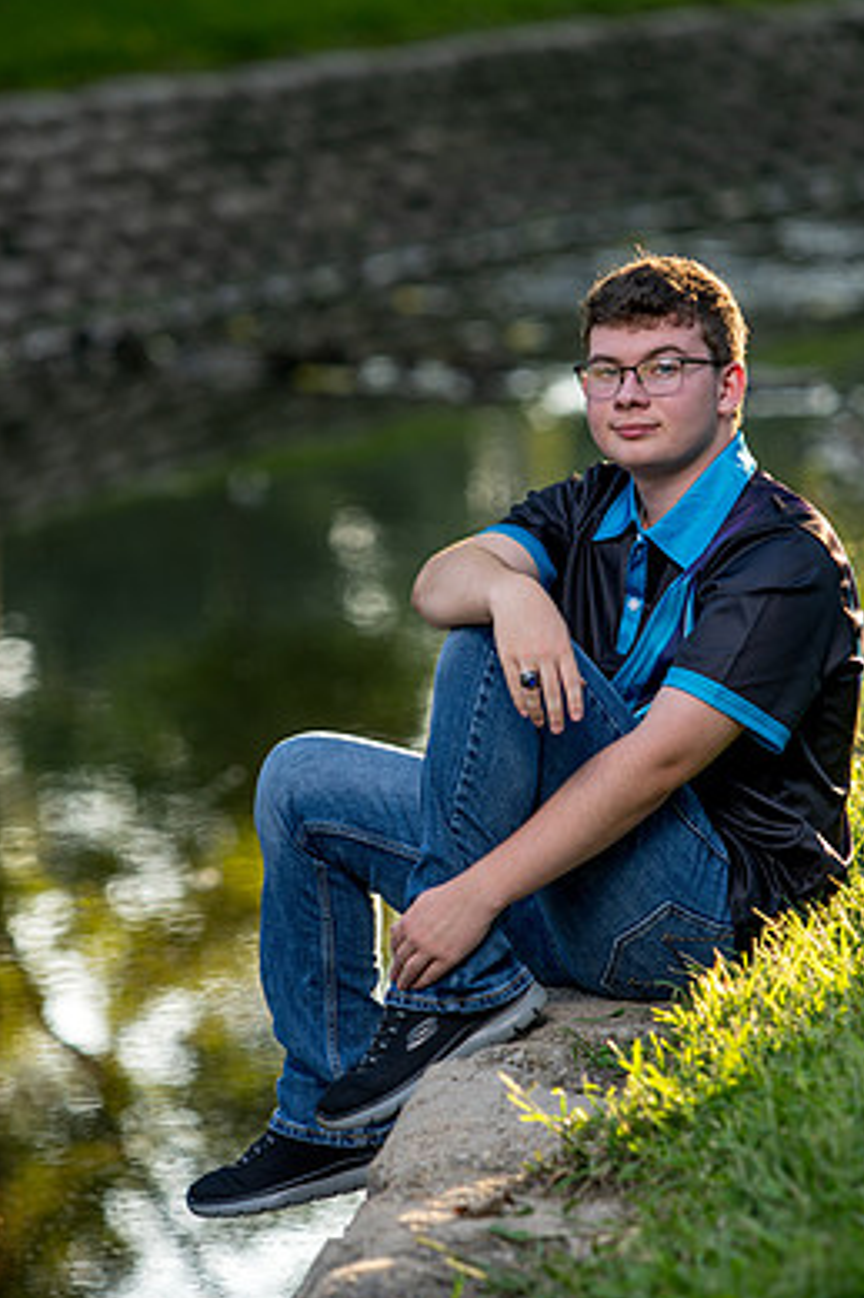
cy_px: 711
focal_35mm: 185
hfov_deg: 7.4
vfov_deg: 11.1
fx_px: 6665
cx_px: 484
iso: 200
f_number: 3.2
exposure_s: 1/250
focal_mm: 160
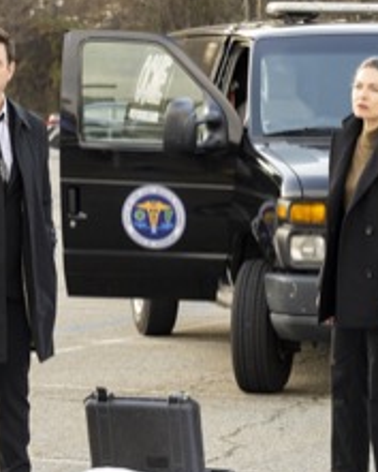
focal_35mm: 155
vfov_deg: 12.4
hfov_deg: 10.0
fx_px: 2166
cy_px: 242
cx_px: 141
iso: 2000
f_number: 5.6
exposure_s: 1/1000
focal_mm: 73
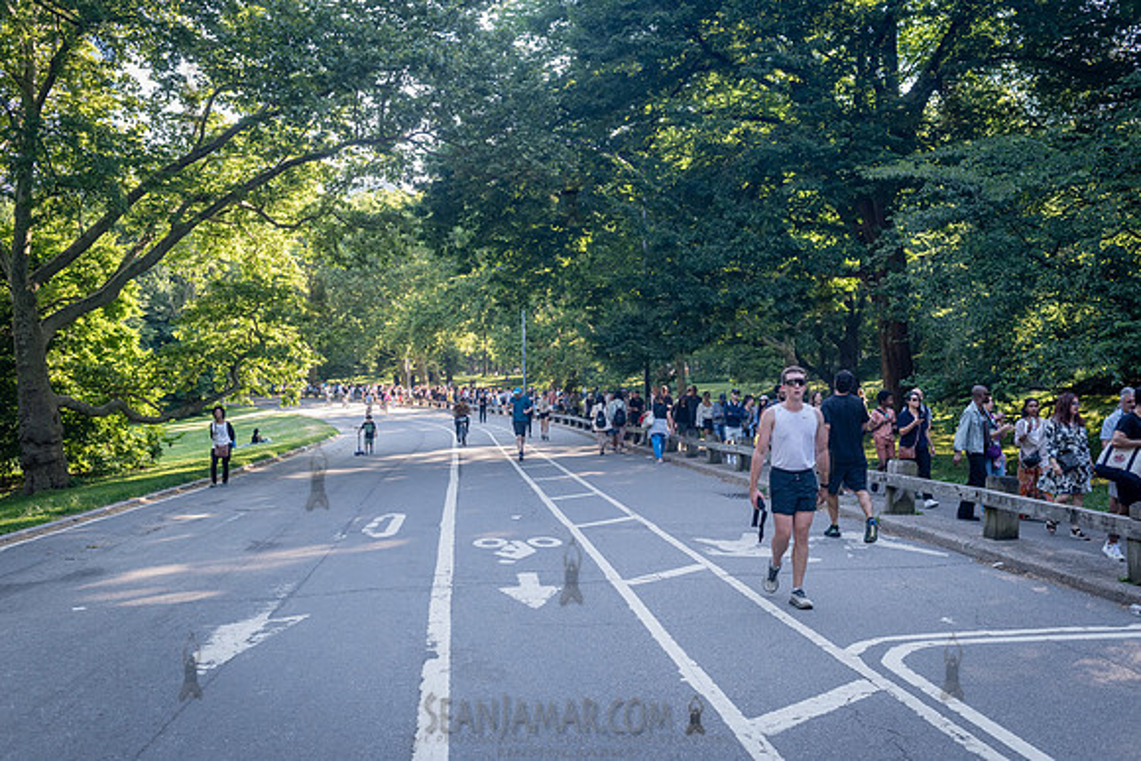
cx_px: 570
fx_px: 1110
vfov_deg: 37.9
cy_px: 380
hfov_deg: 54.4
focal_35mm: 35
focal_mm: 35
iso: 1250
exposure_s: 1/500
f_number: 4.5
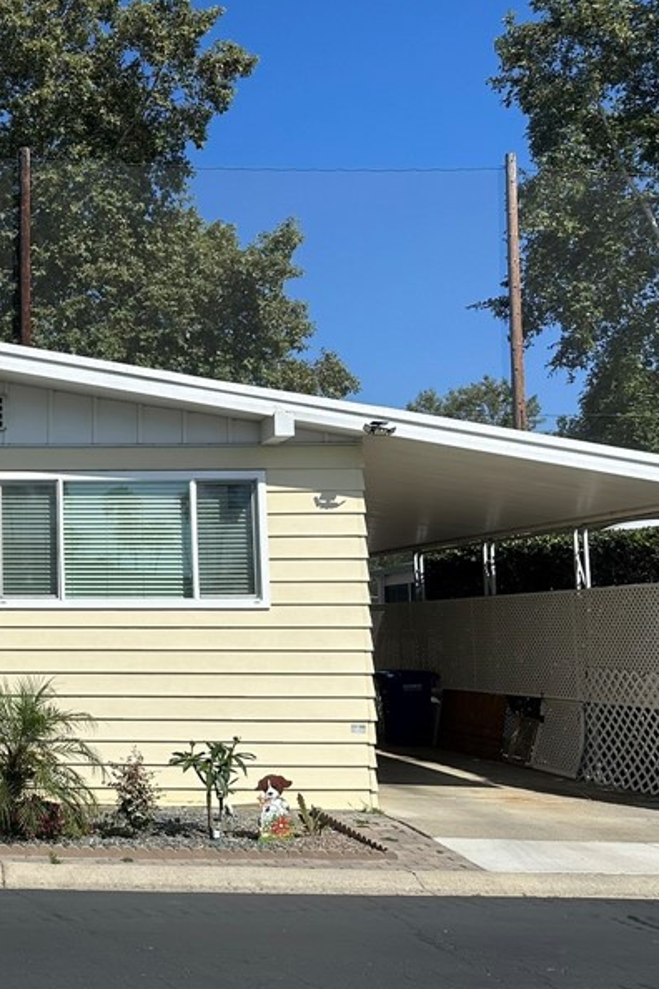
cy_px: 523
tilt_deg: +4.8
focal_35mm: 43
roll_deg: -1.1
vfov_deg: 45.4
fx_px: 1181
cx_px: -77
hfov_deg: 28.2
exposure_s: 1/8929
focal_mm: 6.86
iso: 80
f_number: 1.78
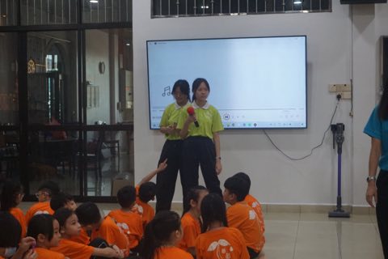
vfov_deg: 22.6
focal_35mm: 60
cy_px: 130
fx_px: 647
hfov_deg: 33.4
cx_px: 194
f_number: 5.6
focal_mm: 40
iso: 1600
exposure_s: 1/160
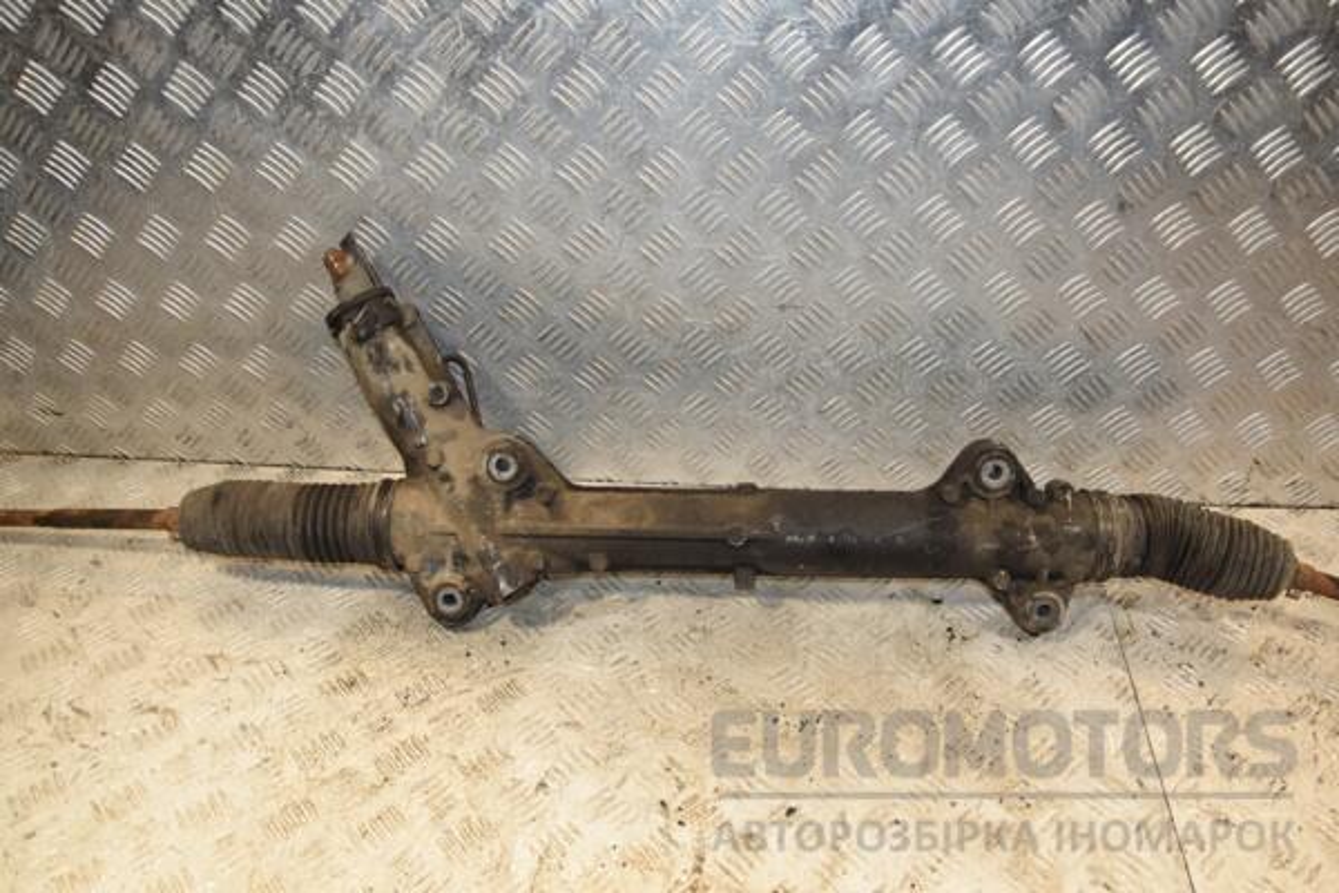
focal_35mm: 27
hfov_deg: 67.4
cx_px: 670
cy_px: 446
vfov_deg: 47.9
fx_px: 1004
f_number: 5.6
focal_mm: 18
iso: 800
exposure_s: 1/200
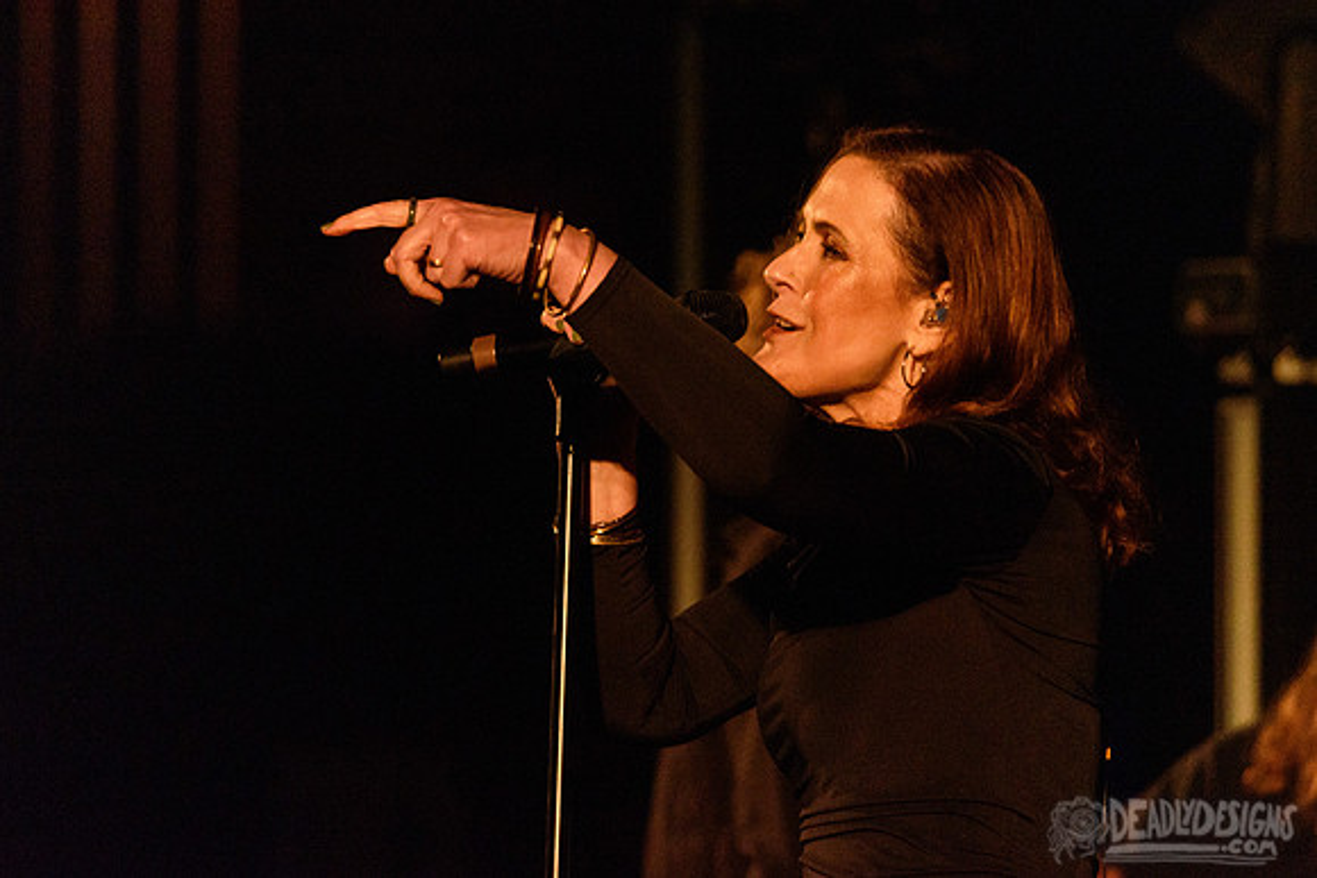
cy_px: 434
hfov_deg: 3.3
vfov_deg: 2.2
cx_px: 723
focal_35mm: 625
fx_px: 22863
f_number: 6.3
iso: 4000
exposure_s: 1/160
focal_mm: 550
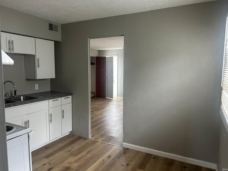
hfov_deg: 67.3
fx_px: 171
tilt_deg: -5.5
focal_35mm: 26
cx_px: 114
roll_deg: +0.5
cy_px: 86
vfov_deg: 53.1
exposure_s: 1/71
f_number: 1.5
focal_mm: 5.7
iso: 125
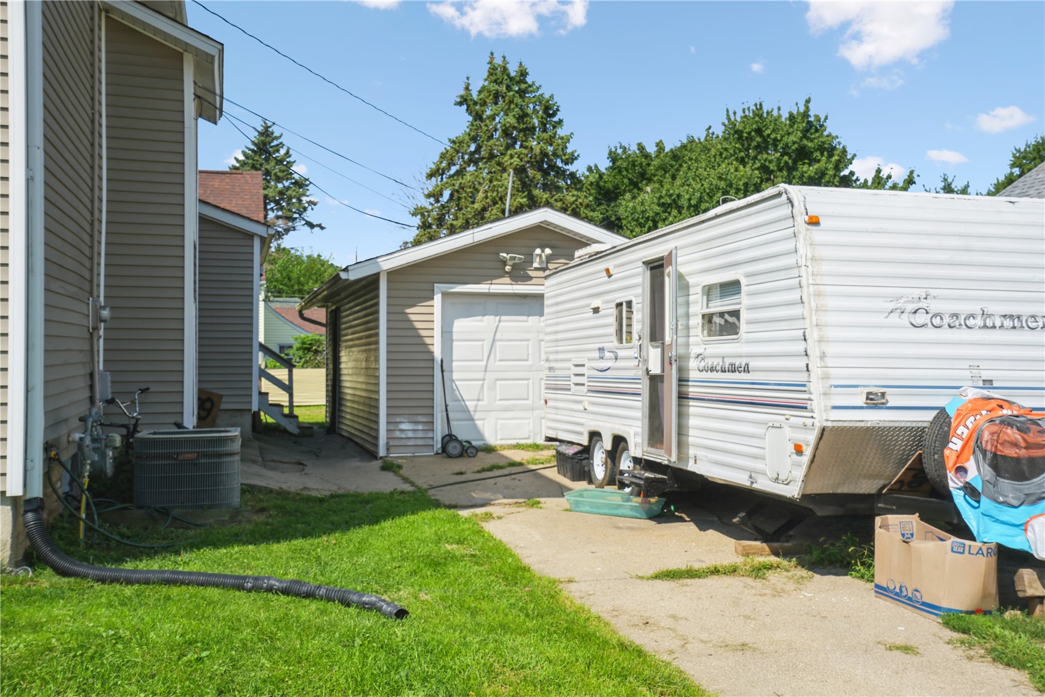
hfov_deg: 54.4
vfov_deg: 37.8
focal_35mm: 35
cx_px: 522
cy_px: 348
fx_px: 1016
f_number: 10
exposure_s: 1/75
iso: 100
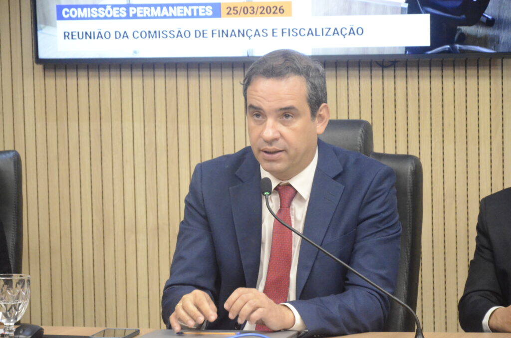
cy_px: 169
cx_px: 256
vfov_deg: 9.3
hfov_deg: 14.0
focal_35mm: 147
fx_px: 2082
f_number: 6.3
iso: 6400
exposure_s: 1/160
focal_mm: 98
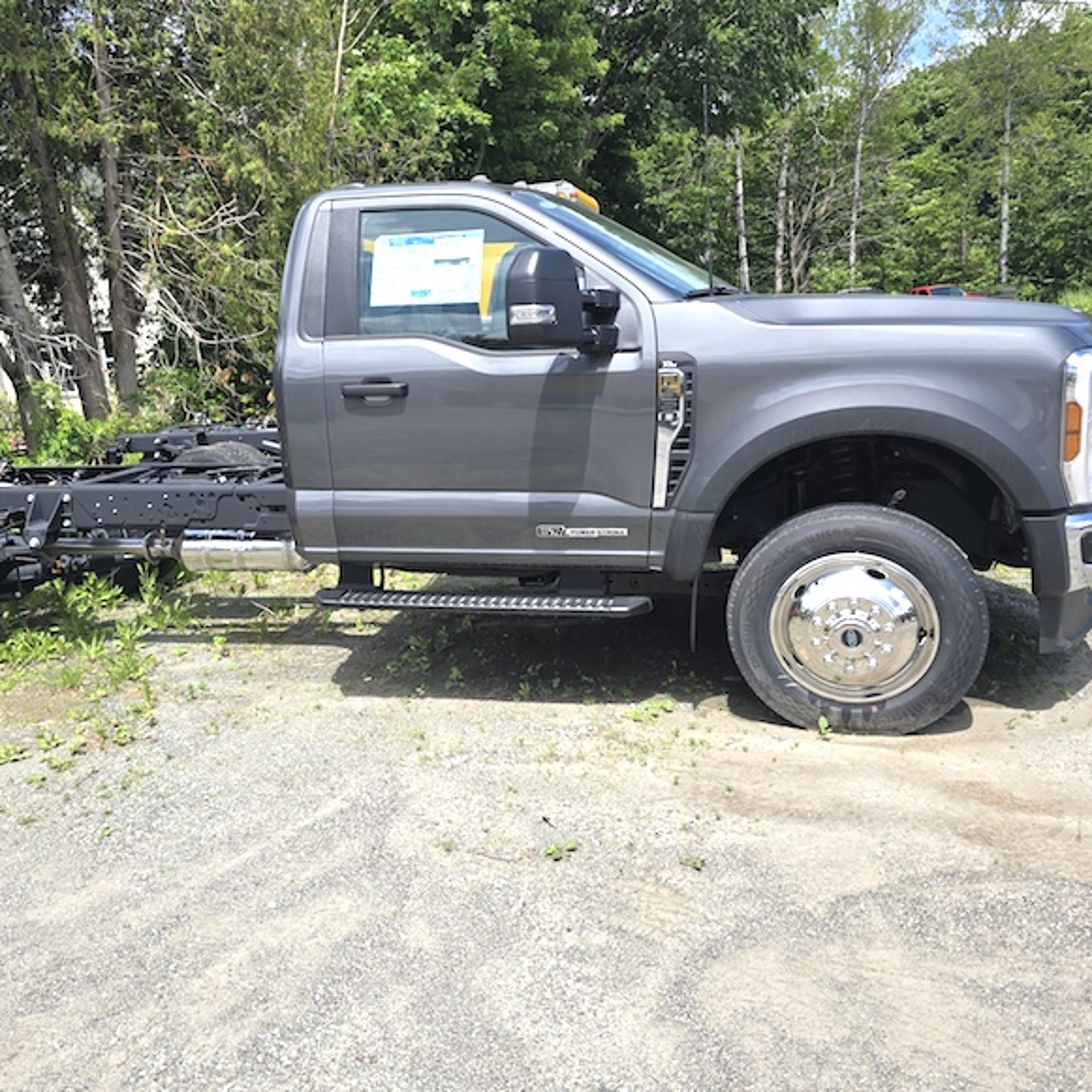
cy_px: 553
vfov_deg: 57.3
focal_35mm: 28
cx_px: 444
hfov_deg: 56.9
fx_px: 999
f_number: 1.7
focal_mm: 6.3
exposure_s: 1/629
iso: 12
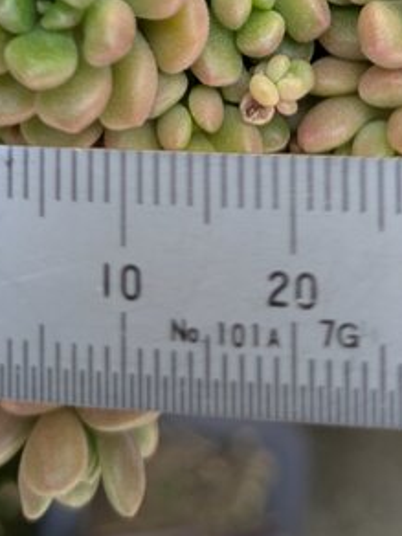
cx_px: 193
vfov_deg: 23.2
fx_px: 1130
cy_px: -191
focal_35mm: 73
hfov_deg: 20.2
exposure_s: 1/168
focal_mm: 5.43
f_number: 1.89
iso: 46
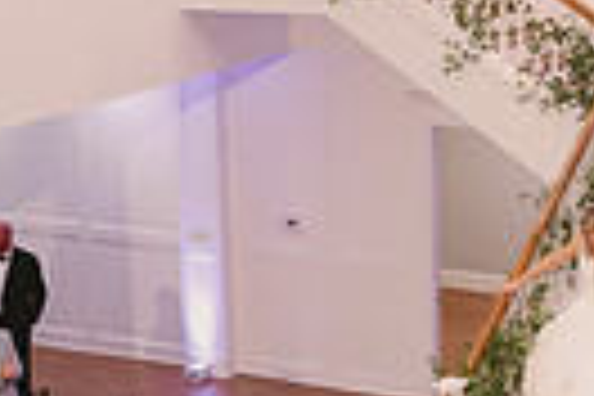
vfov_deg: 11.5
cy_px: 346
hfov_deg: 17.2
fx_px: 1963
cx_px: 297
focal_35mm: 119
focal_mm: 27
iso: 800
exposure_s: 1/200
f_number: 2.8
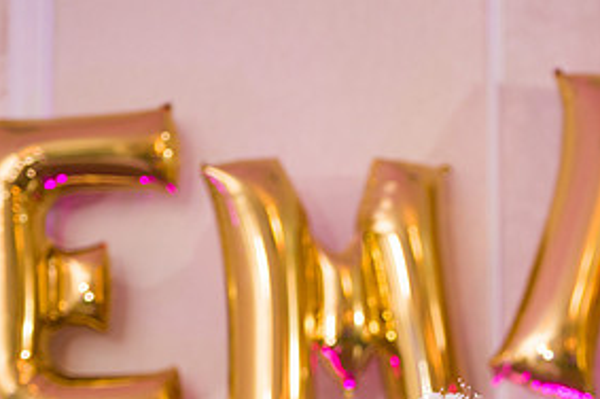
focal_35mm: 164
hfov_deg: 12.4
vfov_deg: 8.3
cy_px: 369
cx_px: 575
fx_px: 2730
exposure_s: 1/200
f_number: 3.2
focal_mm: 80
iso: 1000
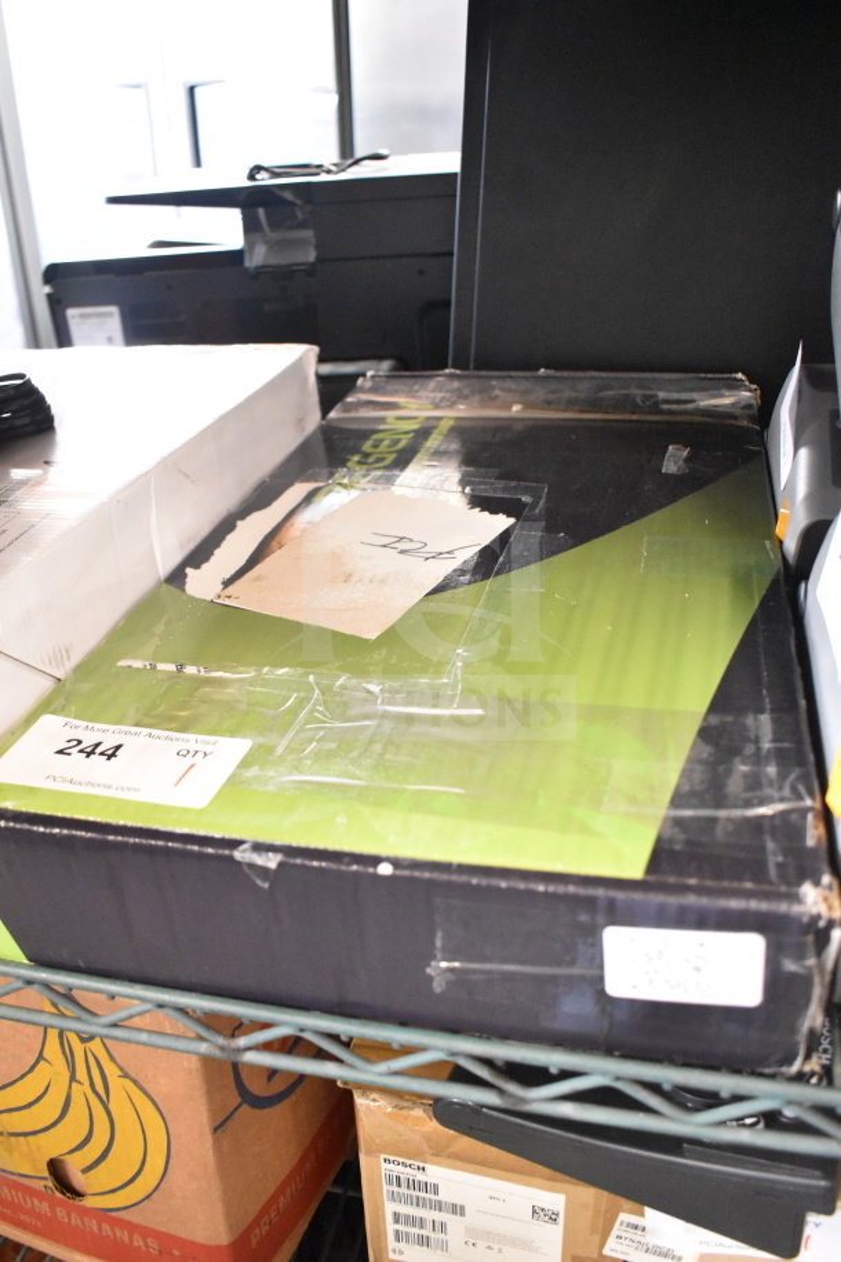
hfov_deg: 43.6
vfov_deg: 61.9
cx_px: 420
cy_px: 631
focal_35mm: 30
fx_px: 1051
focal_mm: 20
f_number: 3.8
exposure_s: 1/50
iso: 6400
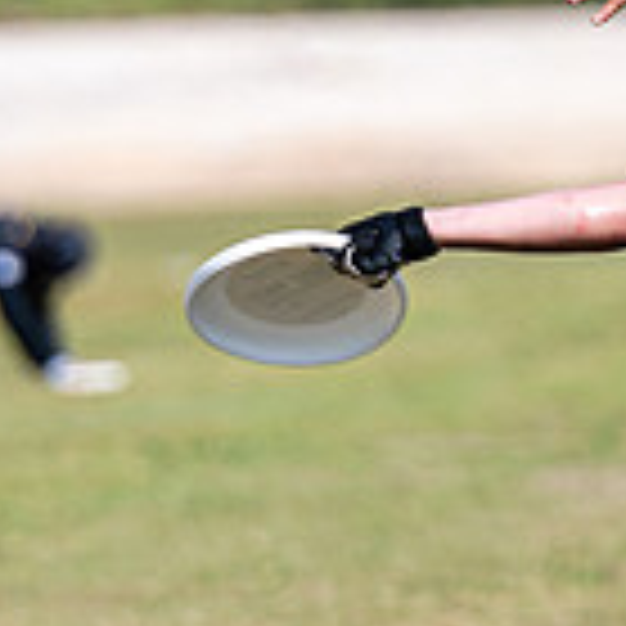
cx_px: 1185
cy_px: 91
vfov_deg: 1.2
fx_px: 29401
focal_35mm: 1437
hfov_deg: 1.2
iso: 72
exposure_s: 1/1600
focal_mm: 200
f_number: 3.2
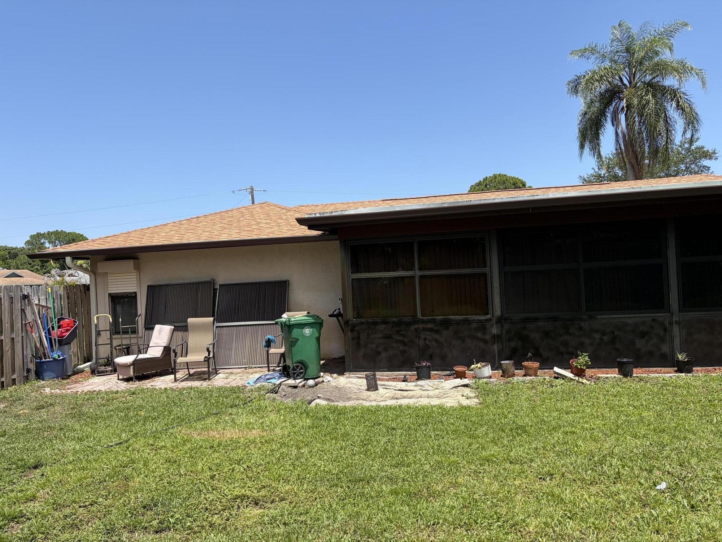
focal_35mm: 26
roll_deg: +3.6
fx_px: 542
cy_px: 271
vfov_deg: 53.1
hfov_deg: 67.3
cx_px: 361
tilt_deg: +0.5
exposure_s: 1/2451
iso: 50
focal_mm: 5.96
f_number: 1.6
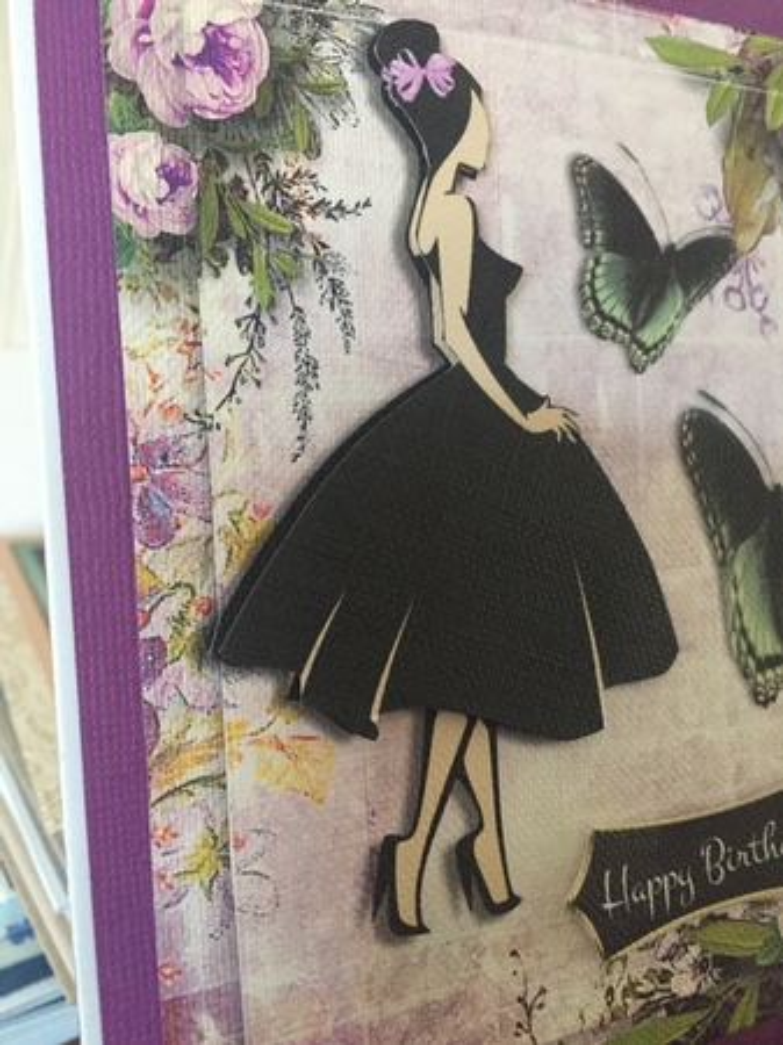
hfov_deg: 48.2
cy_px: 522
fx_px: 875
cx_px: 392
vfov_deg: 61.7
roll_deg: -2.8
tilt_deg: -12.2
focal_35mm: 29
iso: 400
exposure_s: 1/17
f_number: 2.2
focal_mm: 4.15
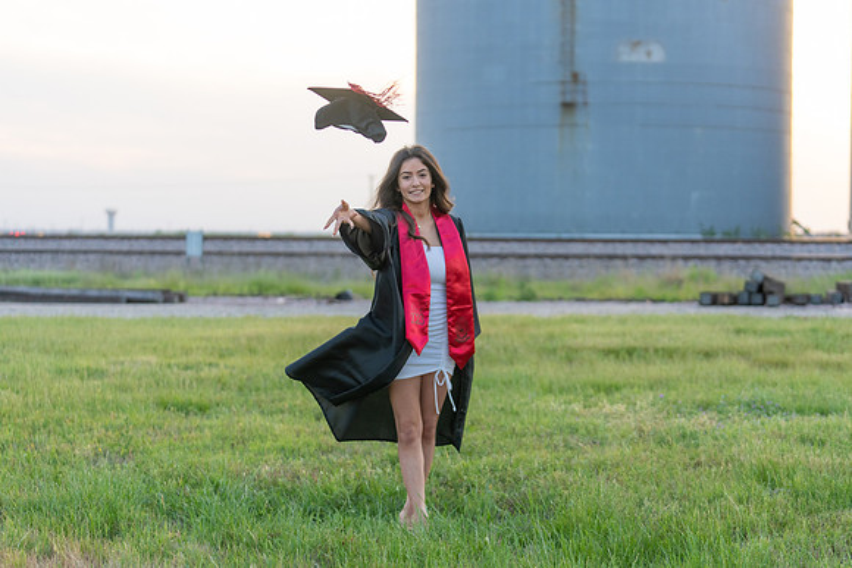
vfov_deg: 18.7
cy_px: 284
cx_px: 426
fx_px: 1730
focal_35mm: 73
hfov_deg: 27.7
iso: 800
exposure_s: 1/1000
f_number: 2.8
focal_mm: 70
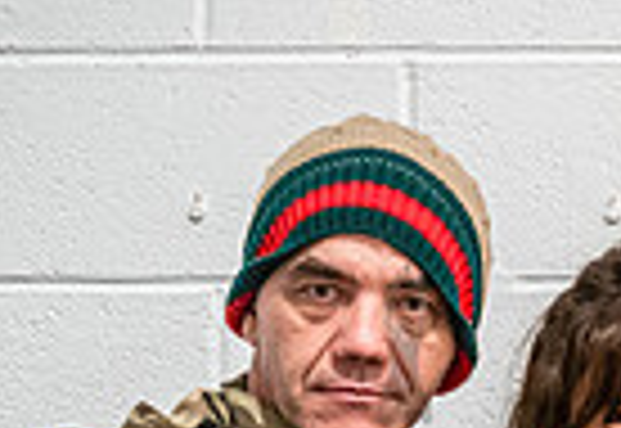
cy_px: 514
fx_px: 2875
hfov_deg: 11.8
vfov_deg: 8.4
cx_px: 933
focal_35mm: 165
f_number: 4
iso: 5000
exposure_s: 1/250
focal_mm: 35
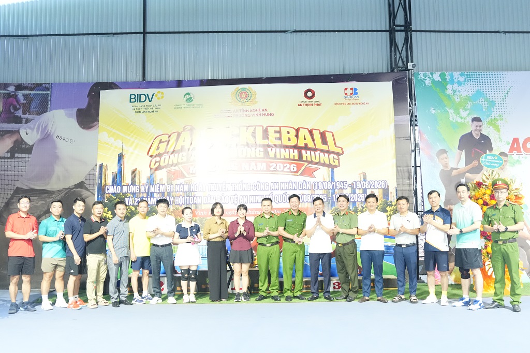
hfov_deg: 53.1
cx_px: 265
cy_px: 176
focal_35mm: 36
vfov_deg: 36.8
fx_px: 530
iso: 3200
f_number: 3.2
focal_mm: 24
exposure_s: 1/50
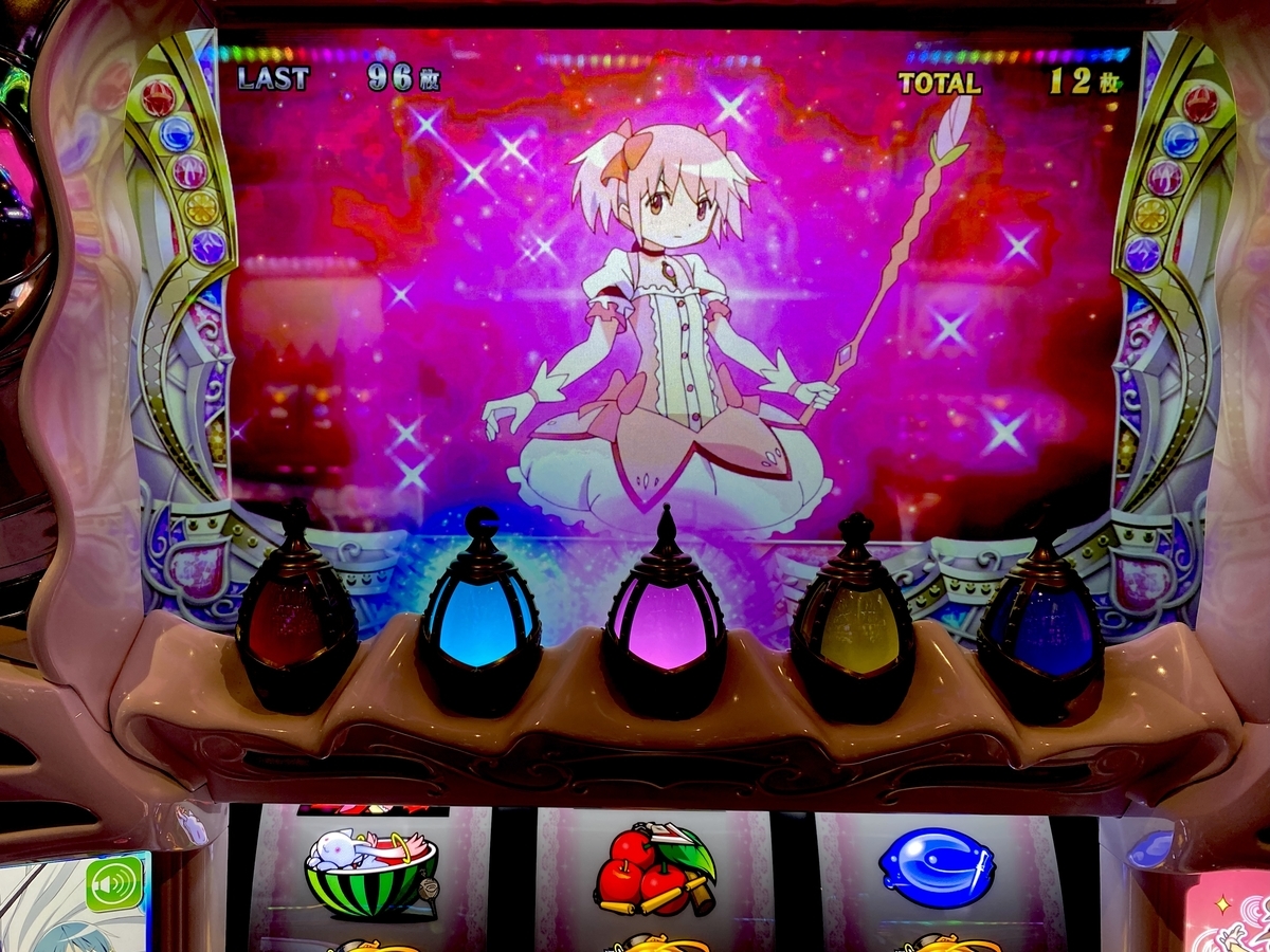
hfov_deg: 67.3
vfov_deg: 53.1
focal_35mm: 26
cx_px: 635
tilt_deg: -6.7
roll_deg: -1.7
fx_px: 954
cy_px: 476
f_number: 1.8
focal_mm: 4.25
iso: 50
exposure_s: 1/120
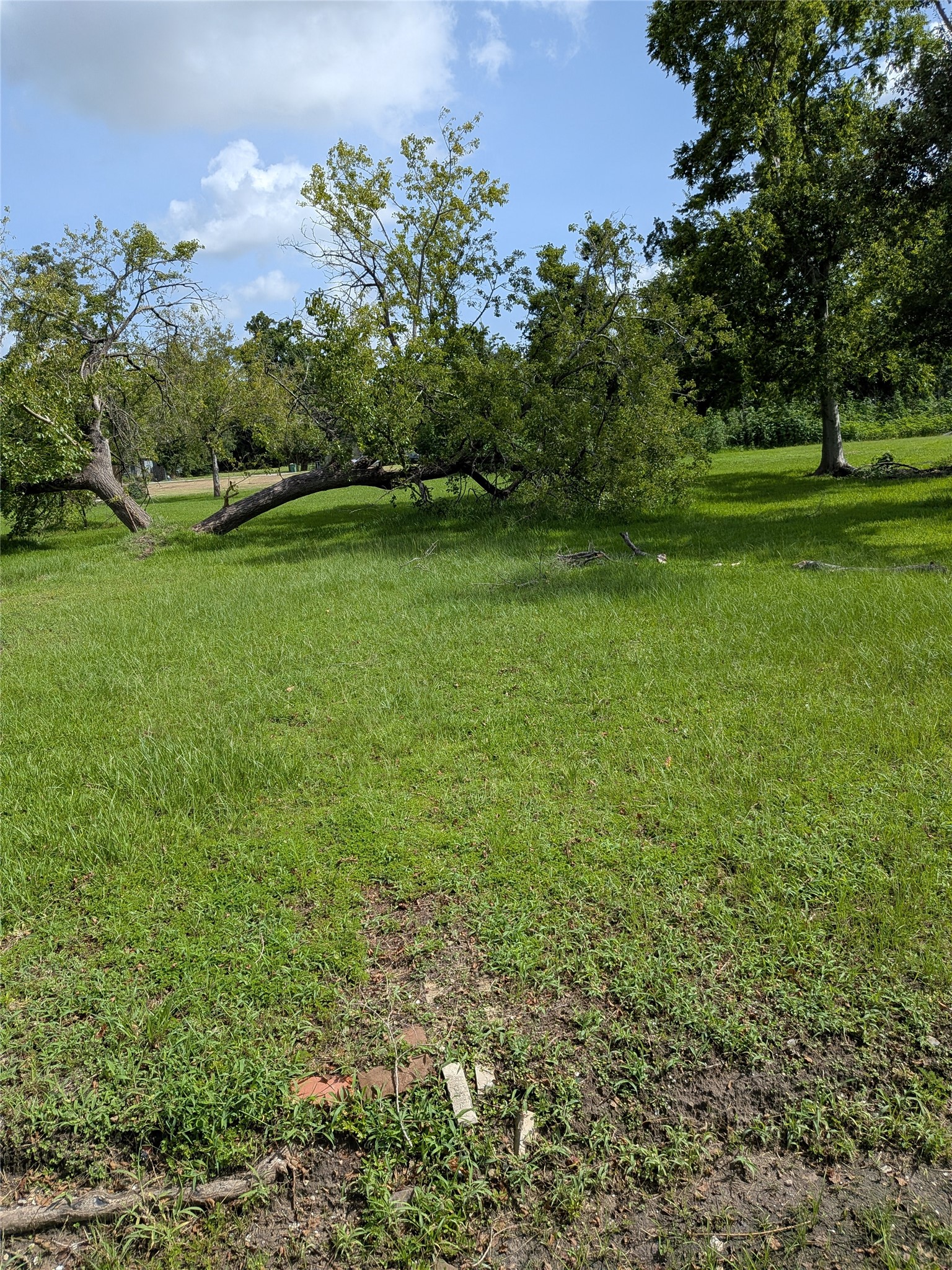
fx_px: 880
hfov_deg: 56.8
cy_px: 635
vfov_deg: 71.6
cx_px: 476
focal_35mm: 24
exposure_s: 1/1923
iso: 30
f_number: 1.7
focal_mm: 4.53
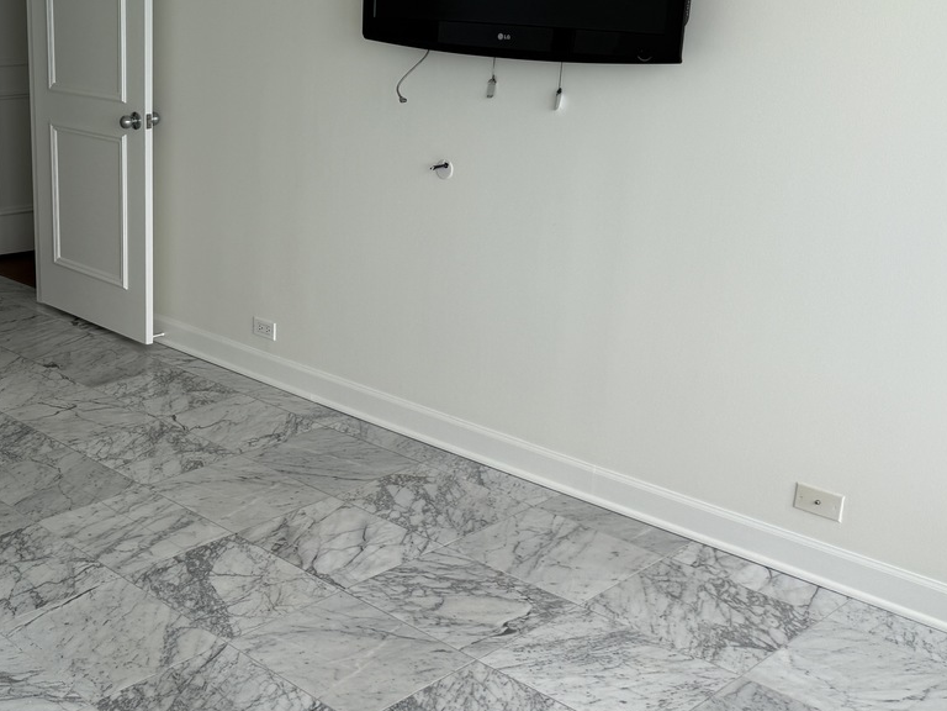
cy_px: 309
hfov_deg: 39.1
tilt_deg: -16.6
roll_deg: +1.7
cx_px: 92
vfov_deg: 32.1
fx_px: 1231
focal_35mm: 45
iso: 80
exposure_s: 1/567
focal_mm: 6.76
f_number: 1.78
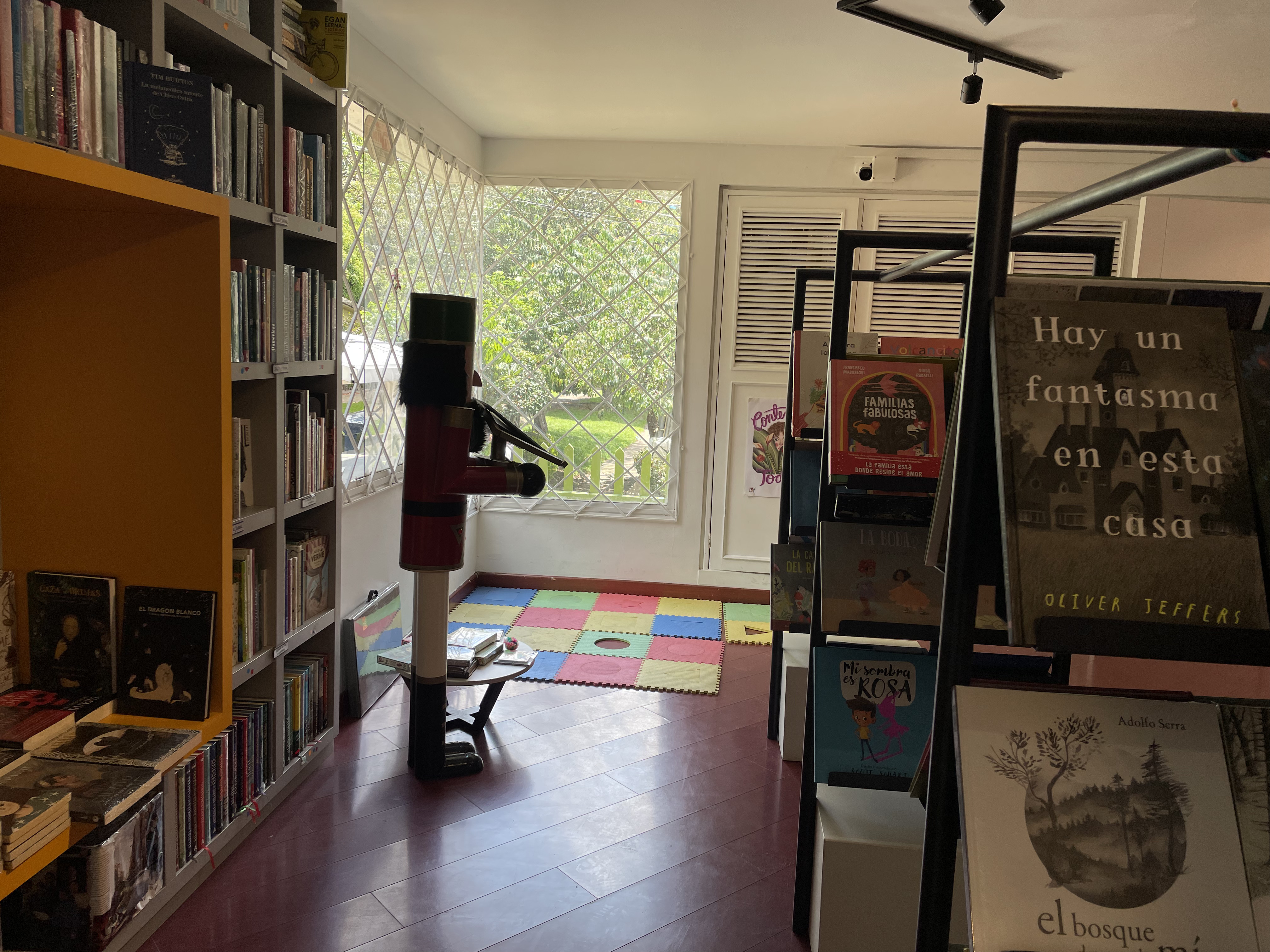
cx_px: 635
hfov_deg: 67.3
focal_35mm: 26
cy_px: 476
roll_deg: -2.2
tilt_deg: -8.8
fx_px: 954
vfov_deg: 53.1
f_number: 1.6
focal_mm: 4.2
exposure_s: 1/281
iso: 32
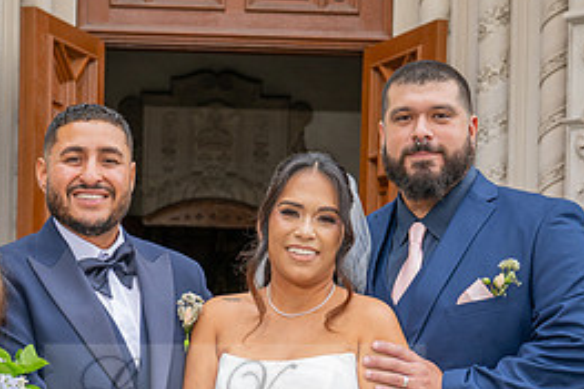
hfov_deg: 20.2
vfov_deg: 13.3
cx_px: 238
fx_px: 1637
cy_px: 397
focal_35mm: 101
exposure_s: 1/200
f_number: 5.6
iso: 200
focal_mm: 43
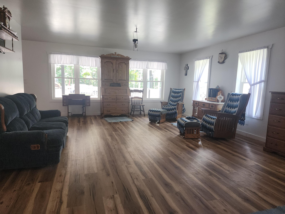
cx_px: 142
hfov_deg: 73.9
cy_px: 107
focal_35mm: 23
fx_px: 189
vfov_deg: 58.9
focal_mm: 6.4
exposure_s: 1/40
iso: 100
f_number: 1.8
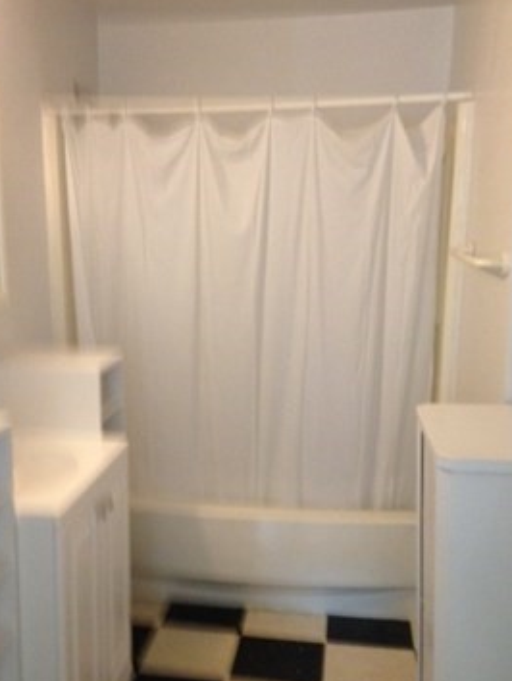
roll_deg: +0.6
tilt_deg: -3.5
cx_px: 206
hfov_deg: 34.3
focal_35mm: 42
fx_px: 827
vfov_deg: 44.8
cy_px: 356
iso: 320
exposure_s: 1/20
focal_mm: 4.12
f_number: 2.4
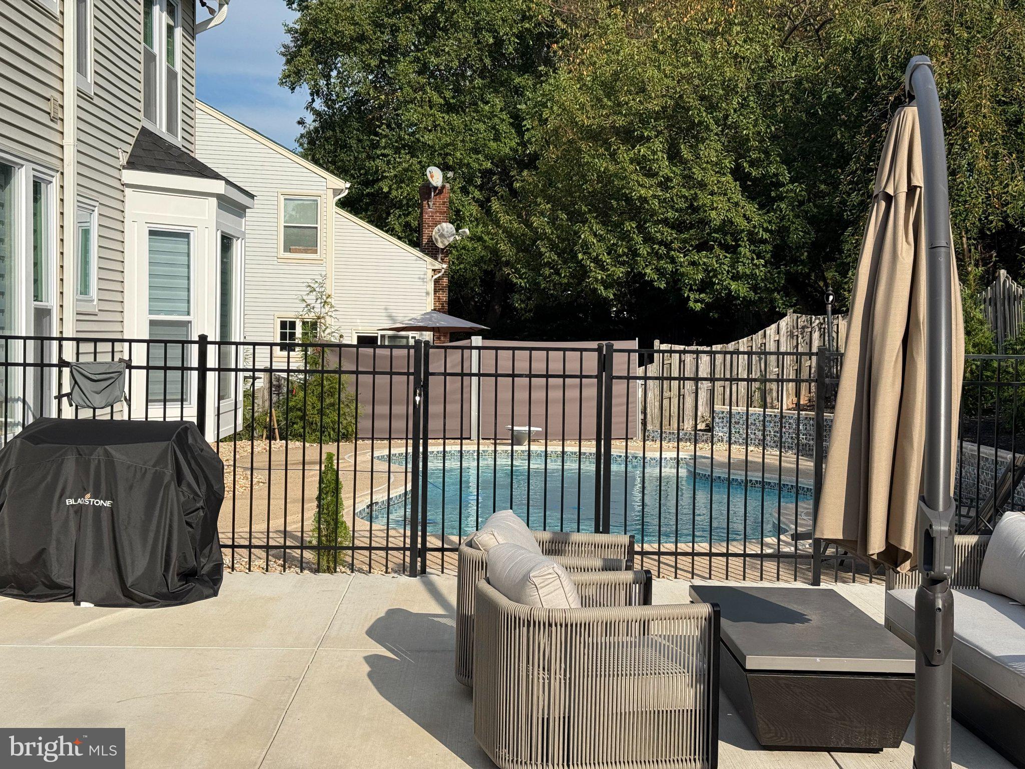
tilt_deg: -2.6
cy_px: 384
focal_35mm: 48
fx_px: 1421
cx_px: 512
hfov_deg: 39.7
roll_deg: -1.5
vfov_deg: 30.3
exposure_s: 1/5208
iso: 64
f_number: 1.78
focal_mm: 6.76
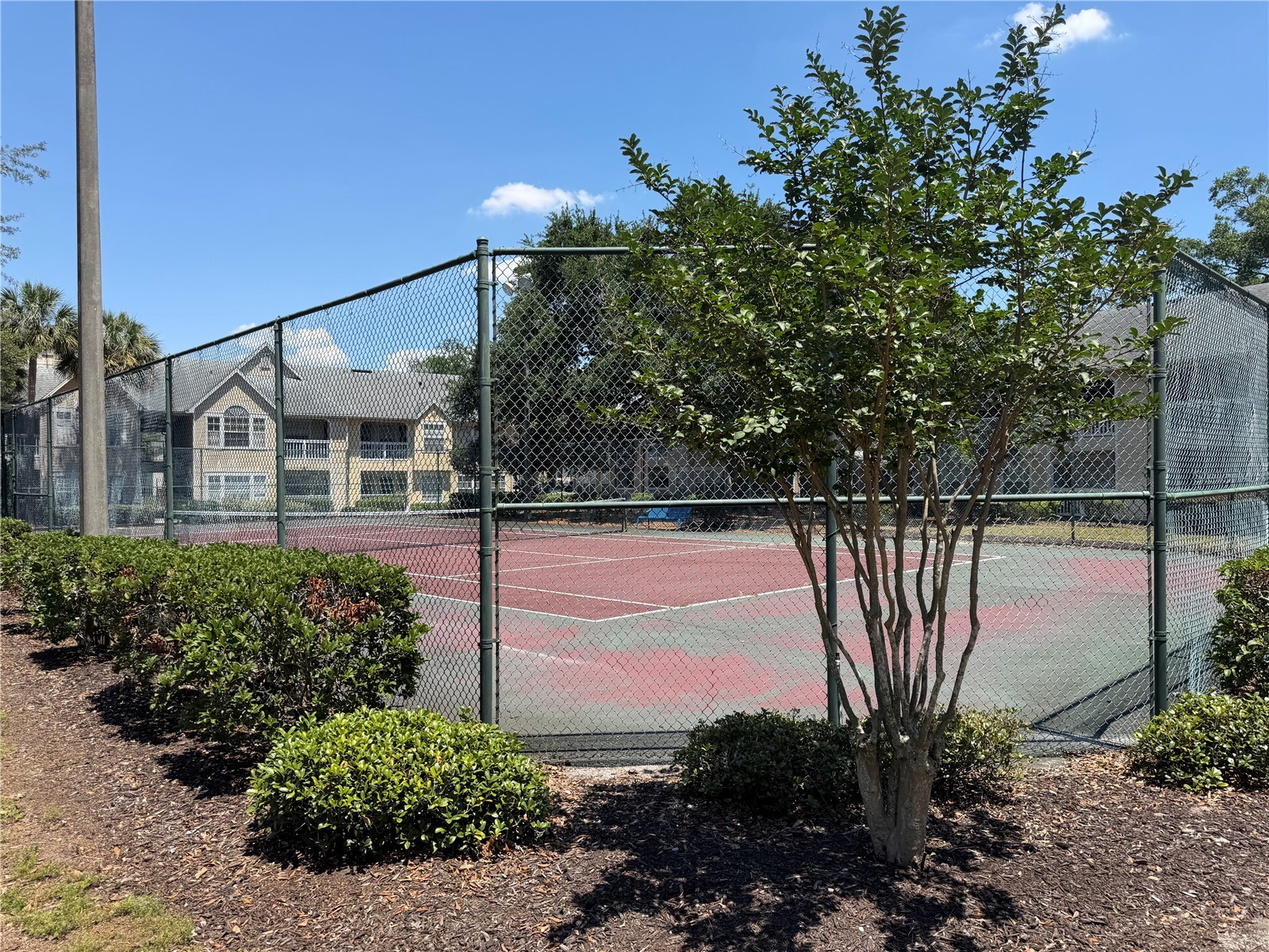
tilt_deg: -1.1
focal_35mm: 24
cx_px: 634
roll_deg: +0.4
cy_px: 476
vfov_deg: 56.8
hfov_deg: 71.6
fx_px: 880
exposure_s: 1/3145
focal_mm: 6.76
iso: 80
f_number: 1.78
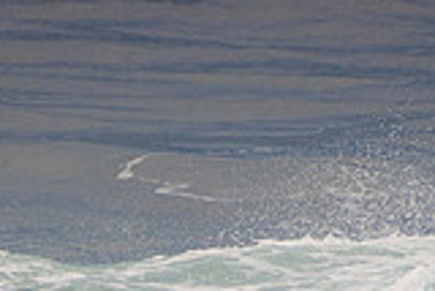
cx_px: 226
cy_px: 480
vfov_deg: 0.6
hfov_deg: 0.9
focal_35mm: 2177
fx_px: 26329
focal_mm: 400
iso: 320
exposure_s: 1/800
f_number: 5.6
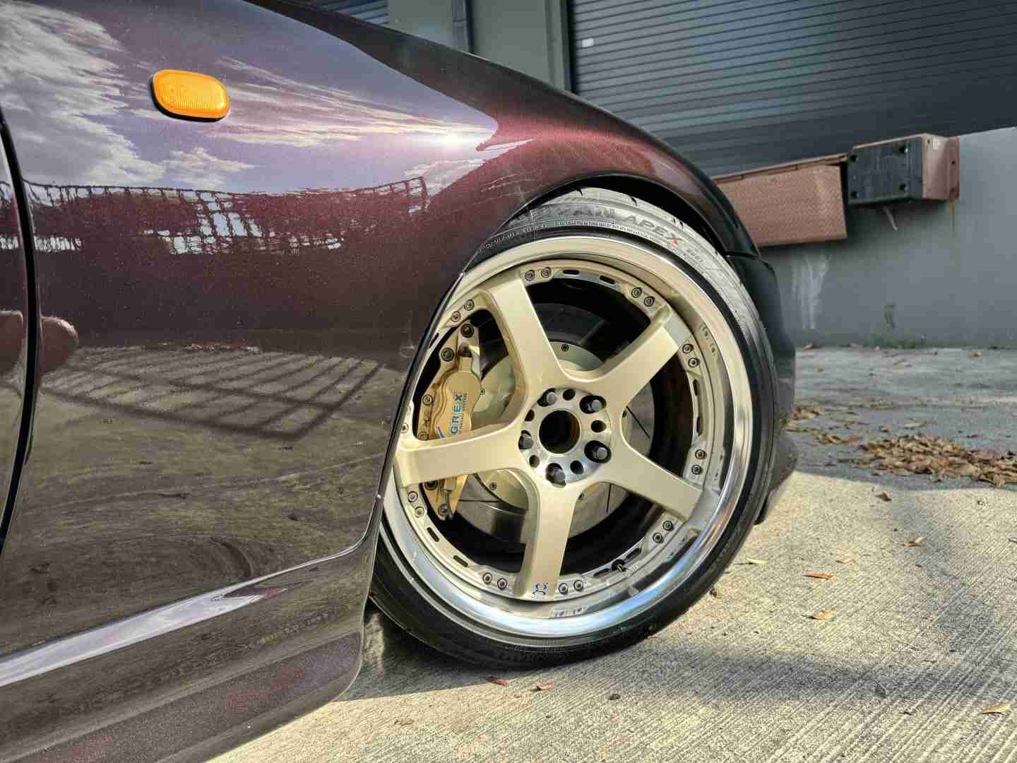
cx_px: 508
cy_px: 382
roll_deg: +4.0
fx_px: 705
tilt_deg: -8.9
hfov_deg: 71.6
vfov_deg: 56.8
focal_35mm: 24
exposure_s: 1/651
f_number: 1.78
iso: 80
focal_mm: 6.86
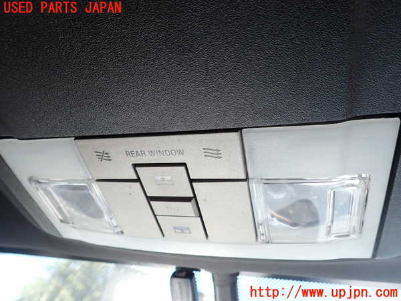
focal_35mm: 25
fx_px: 290
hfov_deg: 69.4
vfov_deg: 54.9
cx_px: 200
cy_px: 150
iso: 100
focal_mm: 4.5
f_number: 2.8
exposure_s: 1/160
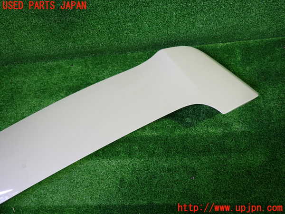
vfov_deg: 54.9
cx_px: 142
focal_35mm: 25
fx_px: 206
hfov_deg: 69.4
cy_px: 107
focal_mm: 4.5
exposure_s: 1/30
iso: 200
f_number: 2
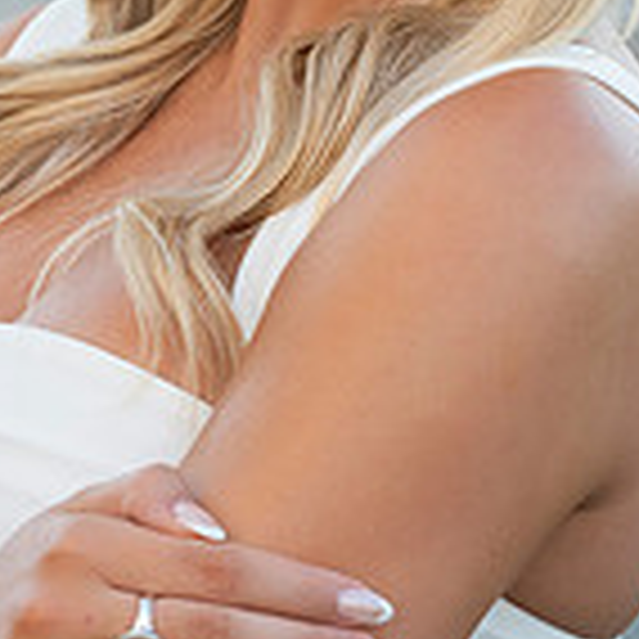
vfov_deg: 7.5
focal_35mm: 232
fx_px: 4845
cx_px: 292
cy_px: -81
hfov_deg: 7.5
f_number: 8
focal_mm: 86
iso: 400
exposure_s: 1/400
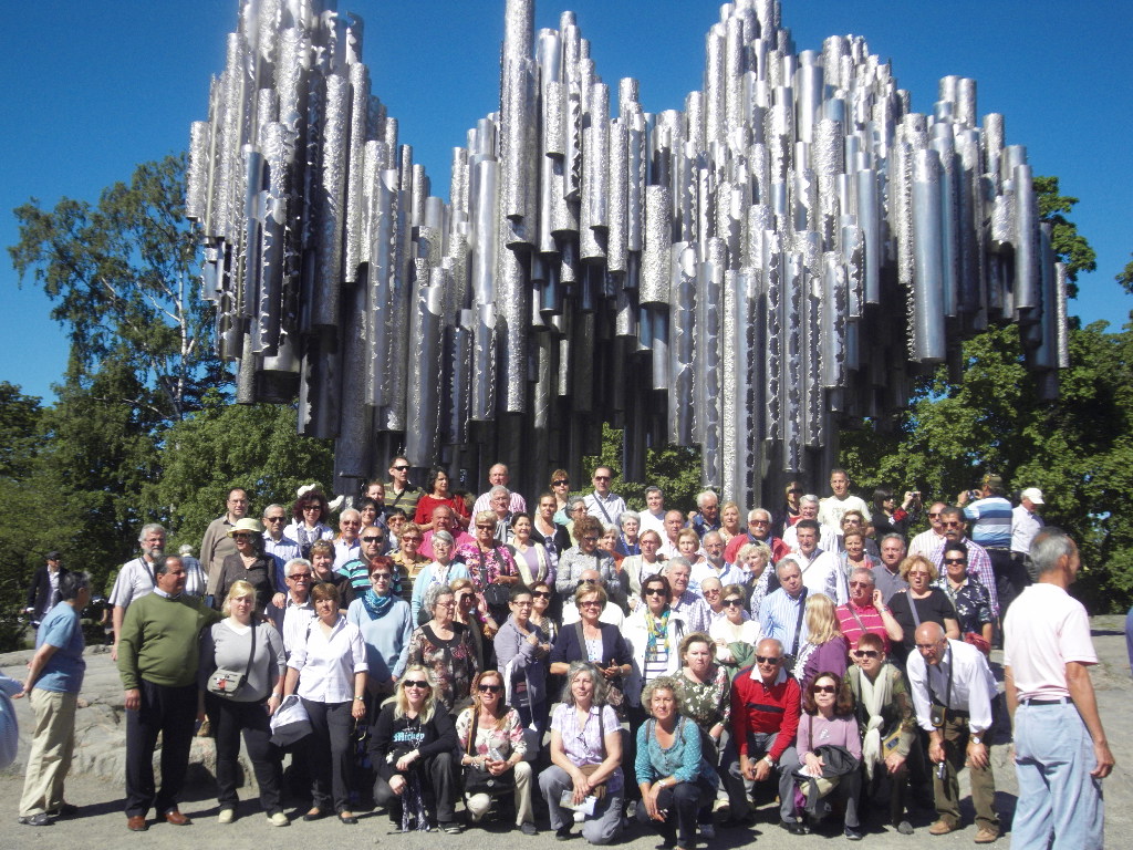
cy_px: 425
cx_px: 566
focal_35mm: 40
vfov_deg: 36.0
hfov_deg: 46.8
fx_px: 1309
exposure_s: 1/200
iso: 80
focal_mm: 7.1
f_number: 9.1
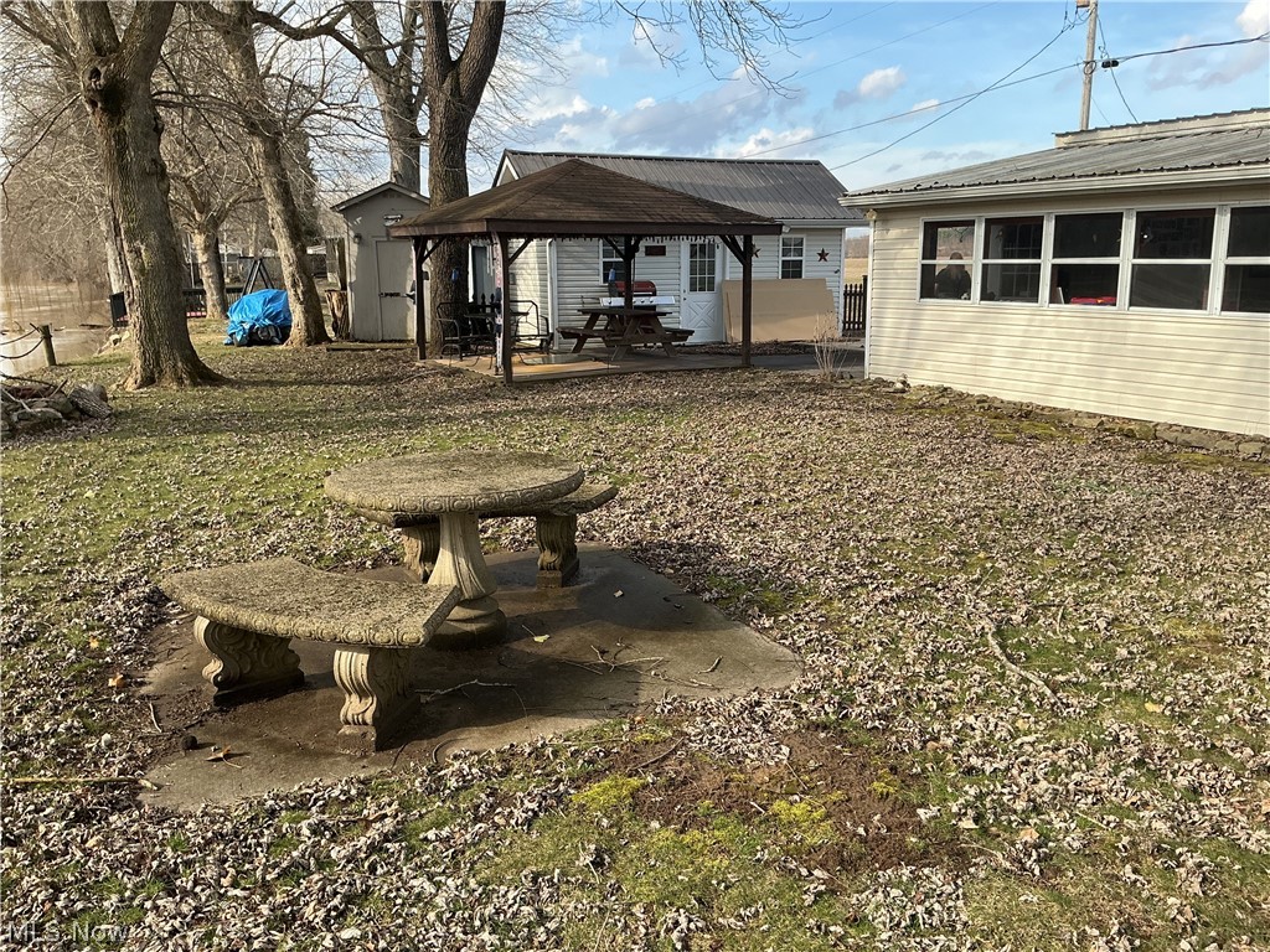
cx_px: 635
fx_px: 1064
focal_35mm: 29
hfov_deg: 61.7
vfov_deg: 48.2
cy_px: 476
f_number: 1.8
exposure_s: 1/642
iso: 25
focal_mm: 3
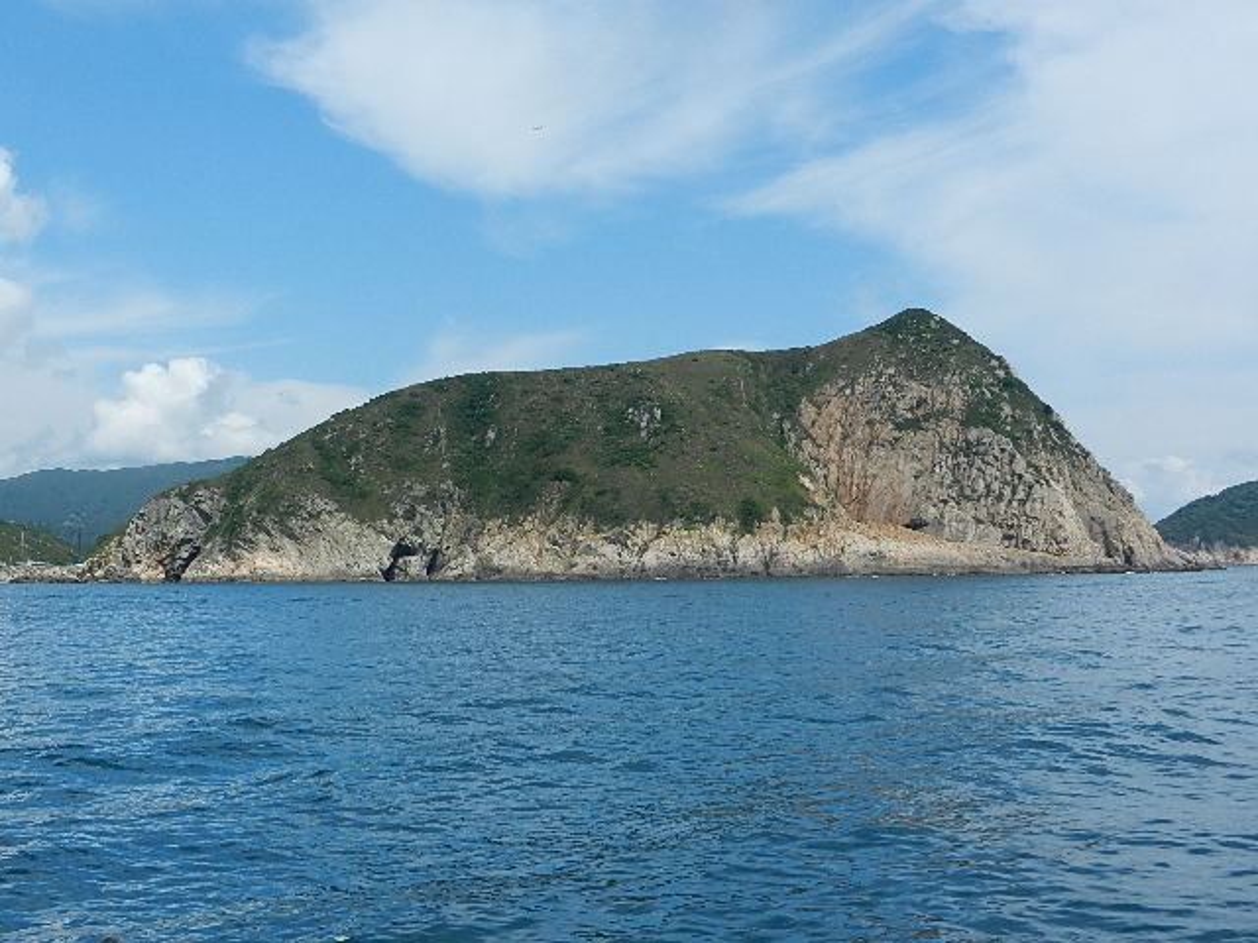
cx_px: 629
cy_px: 472
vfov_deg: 32.2
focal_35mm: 45
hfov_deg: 42.1
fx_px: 1635
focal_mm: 8.2
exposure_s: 1/1600
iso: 160
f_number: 4.2
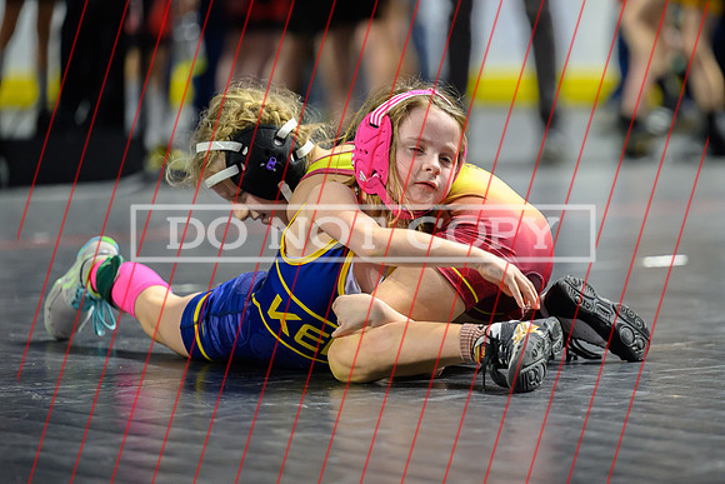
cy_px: 219
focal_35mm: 238
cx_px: 409
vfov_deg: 5.8
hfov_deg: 8.7
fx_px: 4788
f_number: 2.8
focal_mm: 180
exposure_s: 1/800
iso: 4500
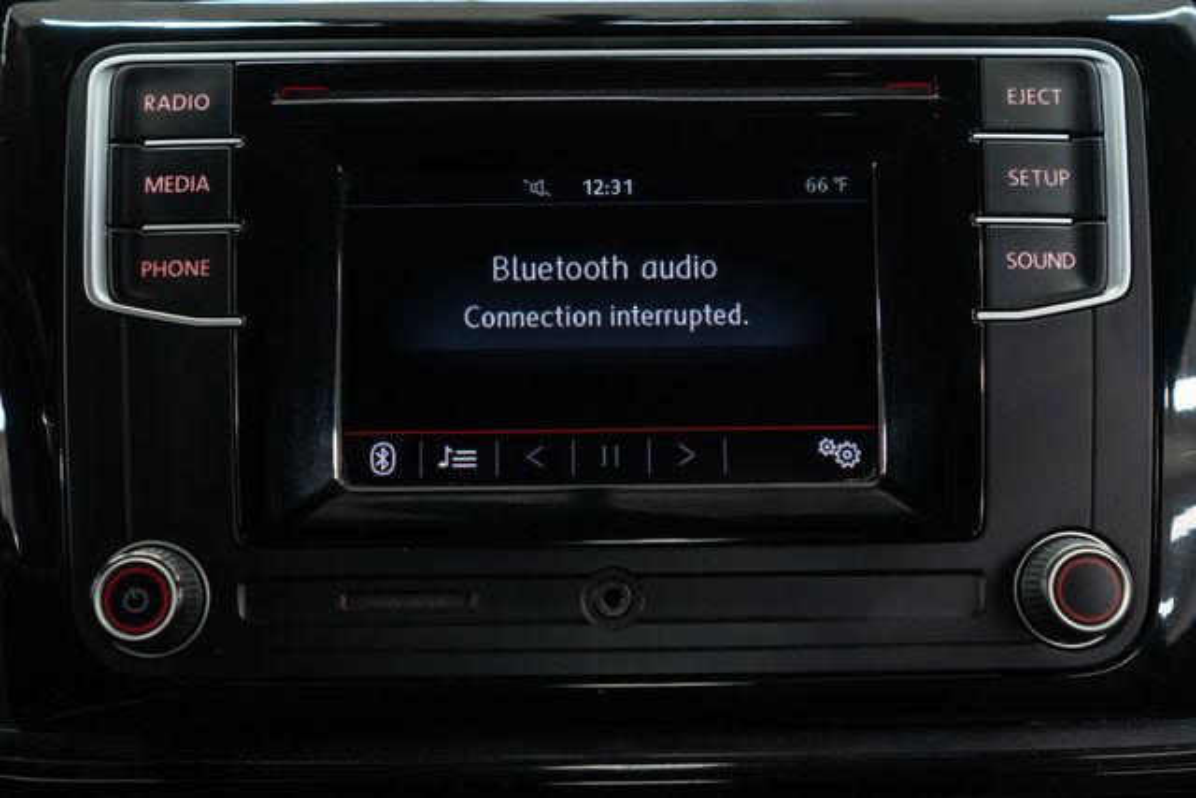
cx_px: 598
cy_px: 399
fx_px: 1396
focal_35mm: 42
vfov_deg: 31.9
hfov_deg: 46.4
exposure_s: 1/40
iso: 1000
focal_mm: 28
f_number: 3.2
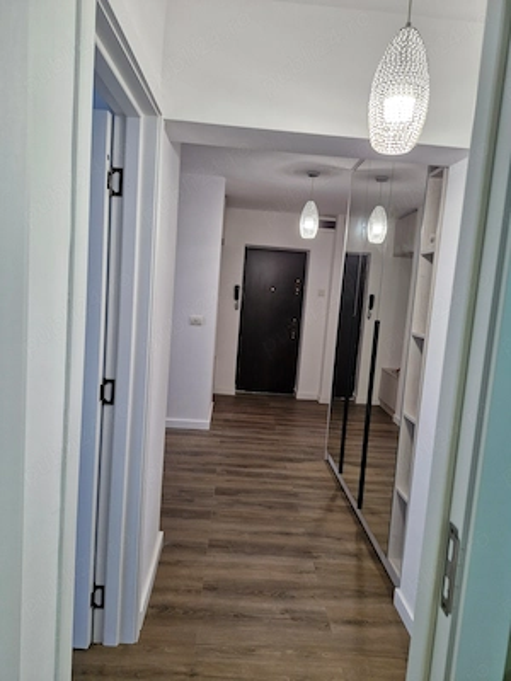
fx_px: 453
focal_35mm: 23
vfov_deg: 73.9
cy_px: 340
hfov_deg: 58.9
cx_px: 256
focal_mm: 5.54
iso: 200
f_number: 1.8
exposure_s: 1/180
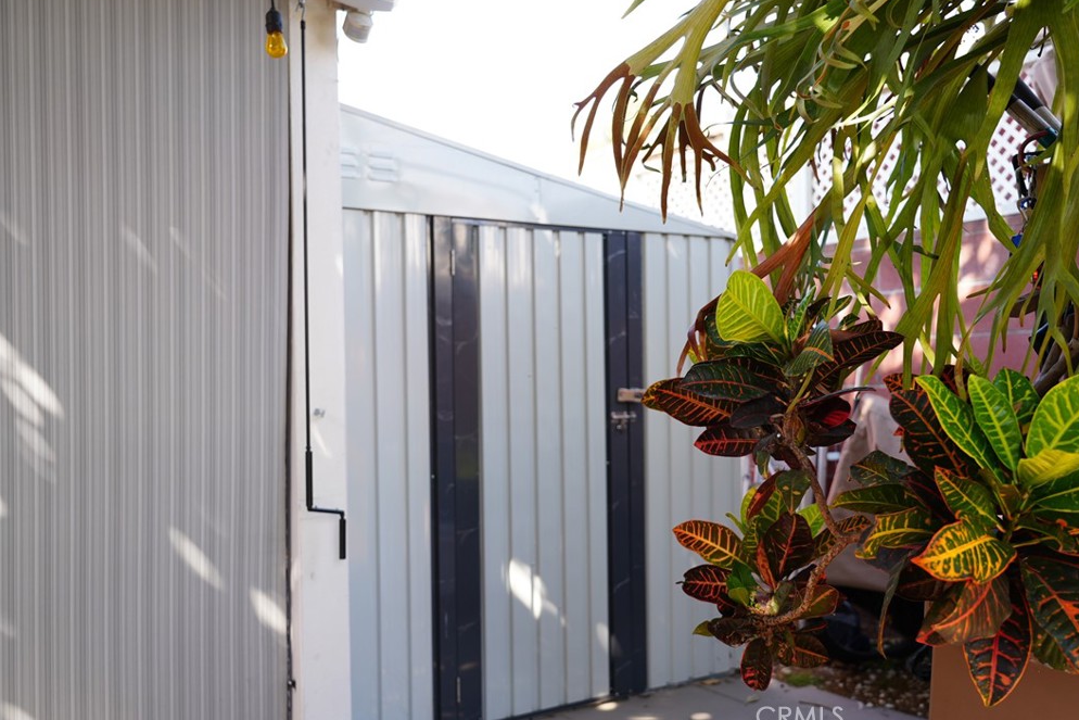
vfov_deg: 38.9
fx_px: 1019
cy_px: 361
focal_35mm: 34
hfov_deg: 55.8
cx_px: 534
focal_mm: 33
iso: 100
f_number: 4
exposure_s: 1/60
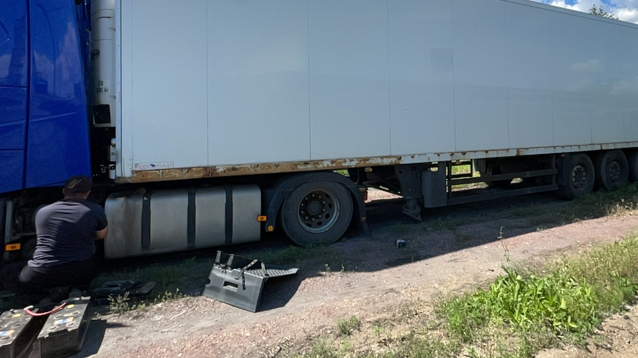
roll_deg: +3.1
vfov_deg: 52.7
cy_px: 125
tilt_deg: +0.5
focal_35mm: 21
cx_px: 370
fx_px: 355
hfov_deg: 83.2
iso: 25
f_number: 2.4
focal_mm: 1.55
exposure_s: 1/835
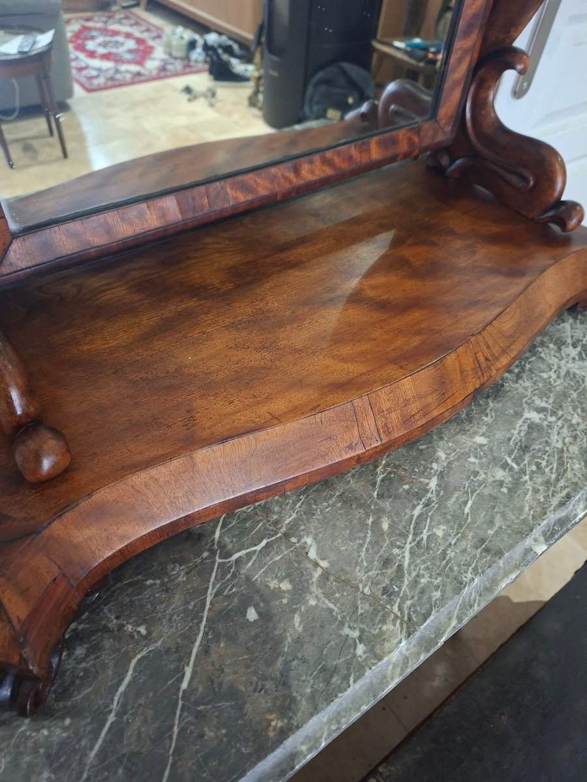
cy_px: 391
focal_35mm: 23
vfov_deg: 73.9
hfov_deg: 58.9
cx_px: 294
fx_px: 520
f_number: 1.8
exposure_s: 1/33
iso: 400
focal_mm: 5.54
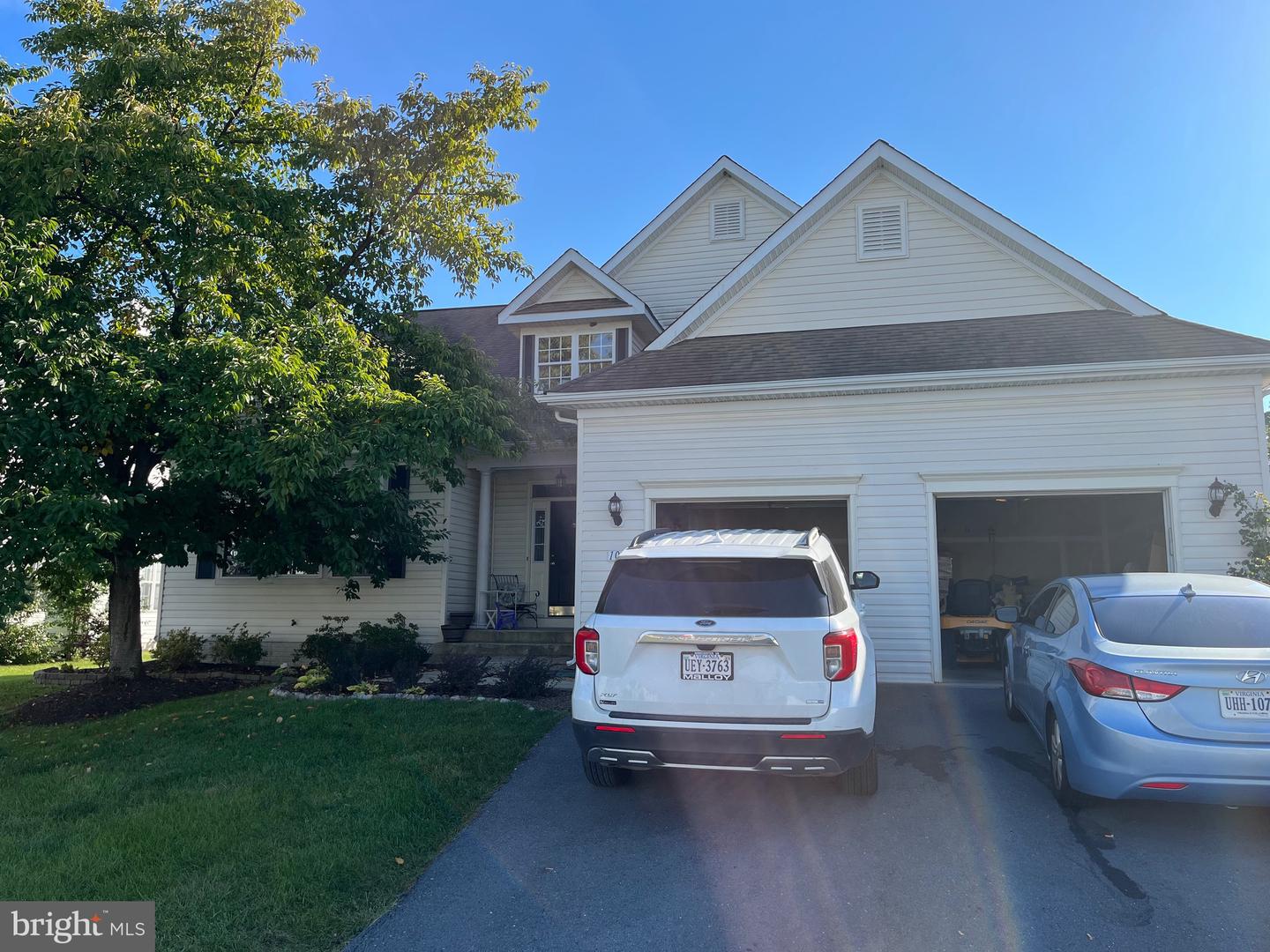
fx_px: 954
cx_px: 635
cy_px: 476
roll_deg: +0.3
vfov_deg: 53.1
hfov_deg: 67.3
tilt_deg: +9.7
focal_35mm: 26
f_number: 1.6
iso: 50
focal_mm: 5.1
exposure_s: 1/1957
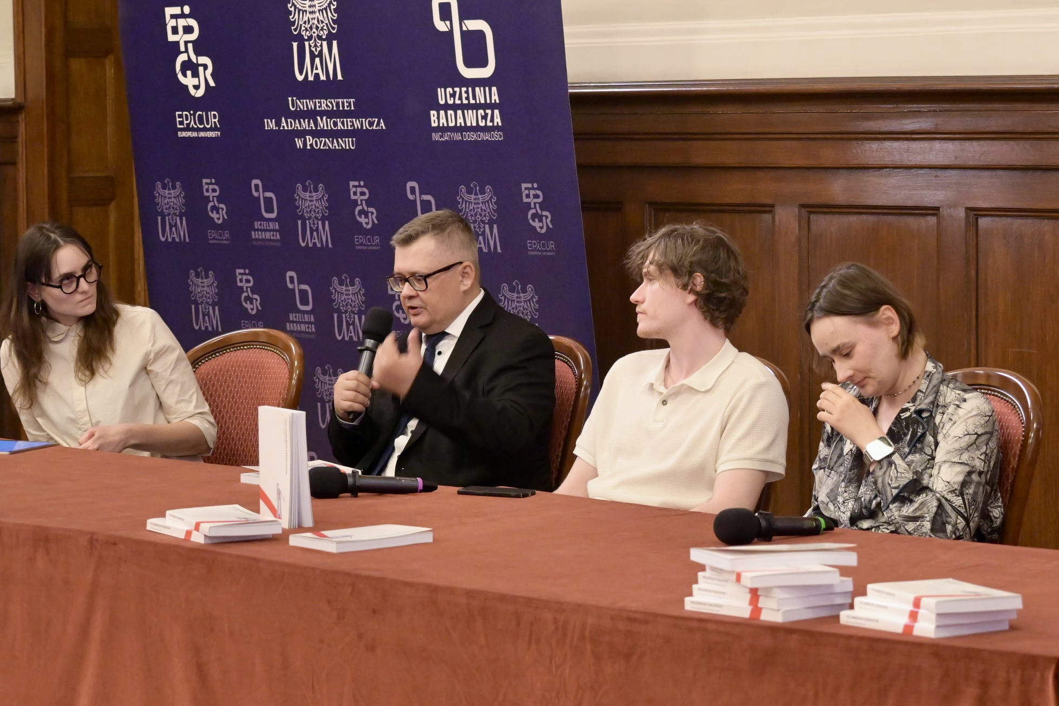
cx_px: 633
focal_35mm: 107
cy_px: 376
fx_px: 3148
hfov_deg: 19.1
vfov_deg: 12.8
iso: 3200
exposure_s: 1/60
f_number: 4.5
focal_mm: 50
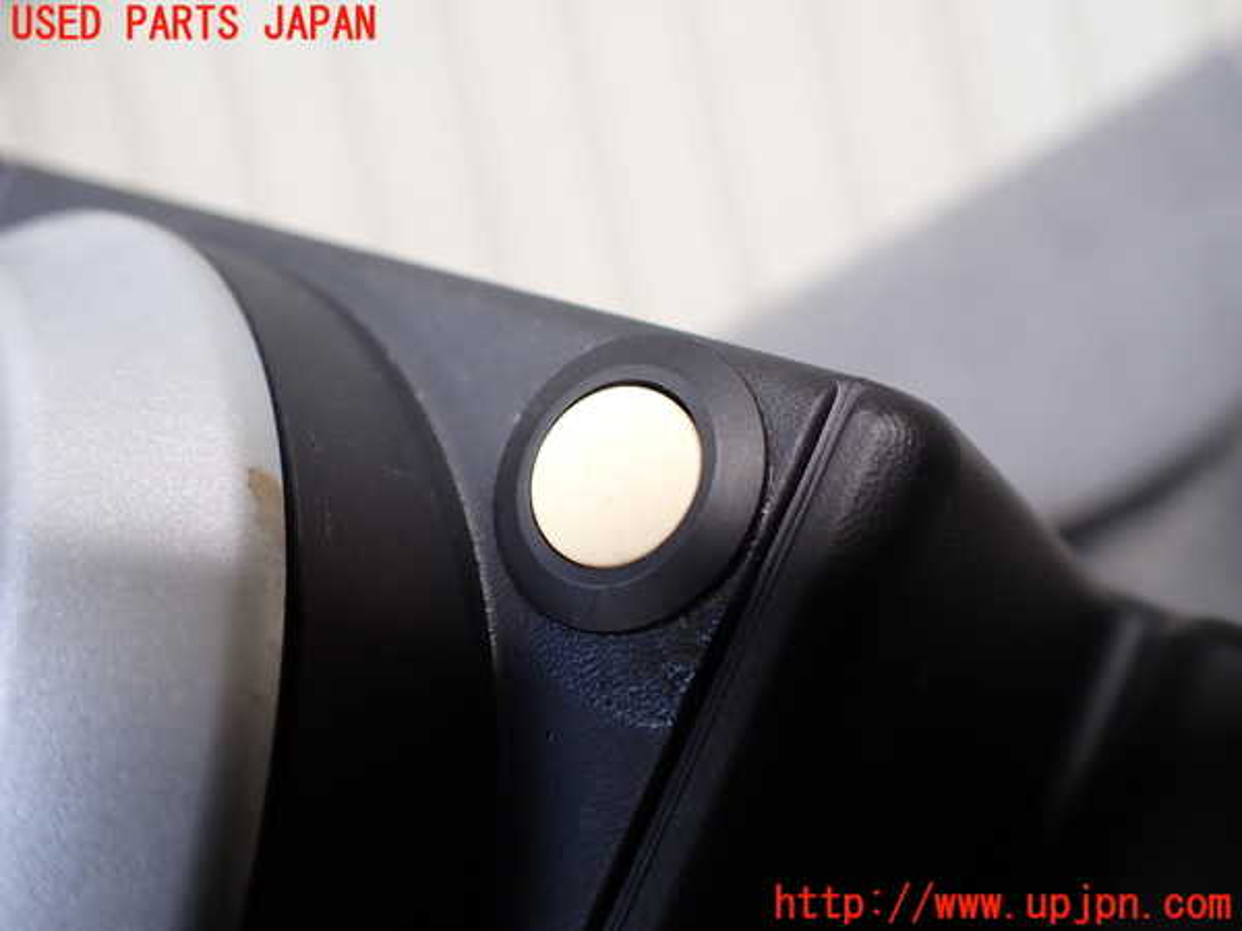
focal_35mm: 30
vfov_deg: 46.8
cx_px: 621
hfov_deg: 60.0
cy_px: 466
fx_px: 1076
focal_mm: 5.4
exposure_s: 1/125
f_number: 2.3
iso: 125
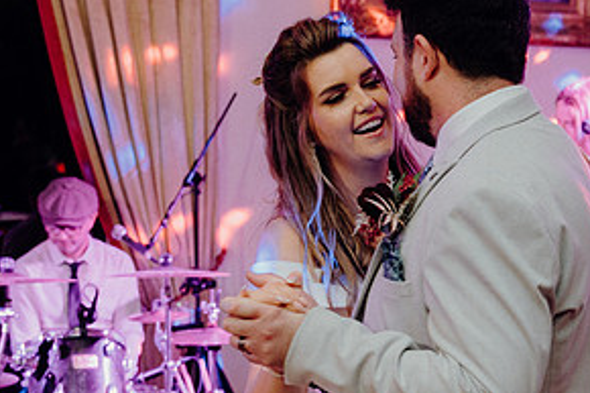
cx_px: 439
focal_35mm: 86
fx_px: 1409
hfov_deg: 23.4
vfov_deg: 15.8
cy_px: 247
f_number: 3.5
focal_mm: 43
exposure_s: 1/160
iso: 2500
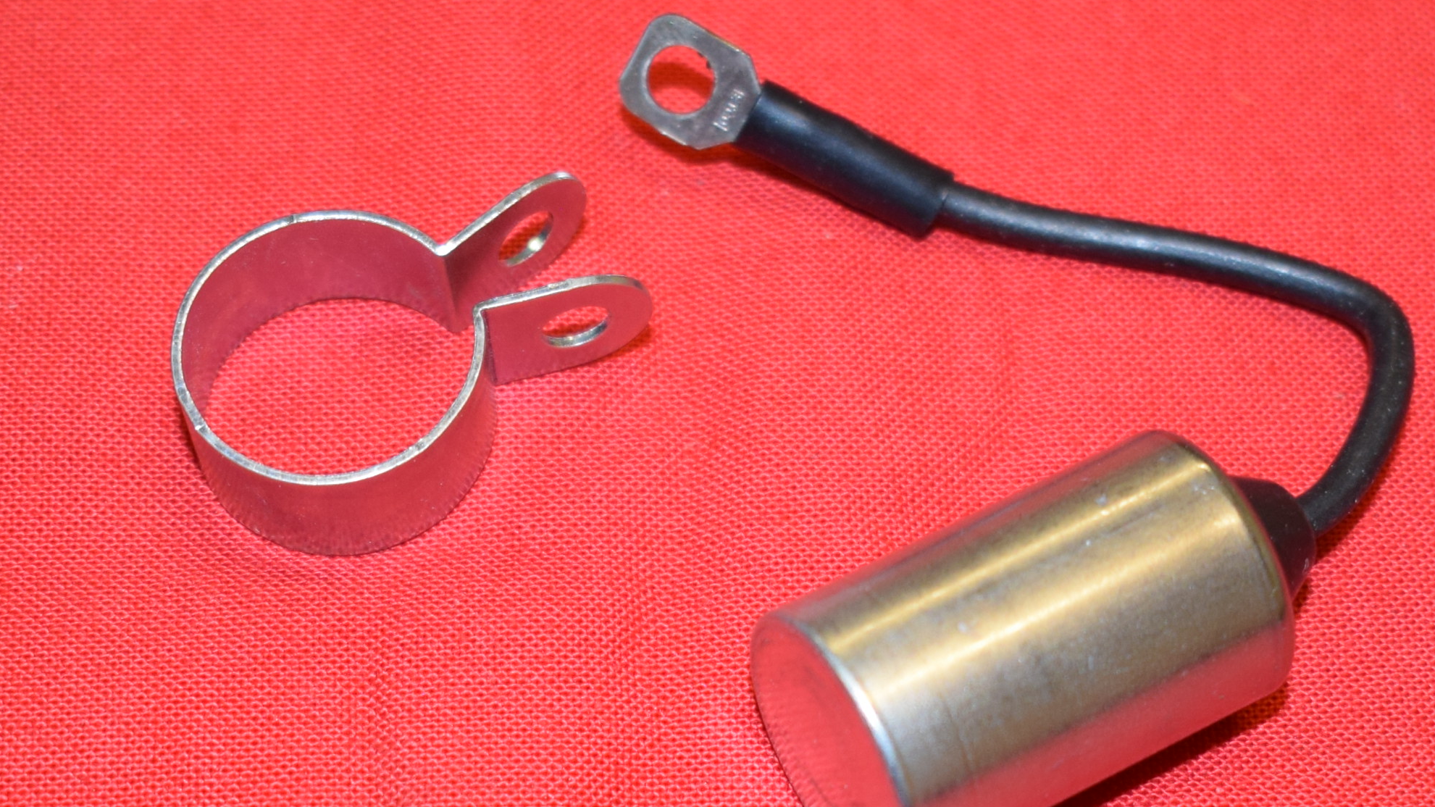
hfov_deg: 20.0
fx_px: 4071
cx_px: 745
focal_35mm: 107
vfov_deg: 11.3
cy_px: 577
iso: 500
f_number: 4.2
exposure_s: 1/80
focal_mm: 30
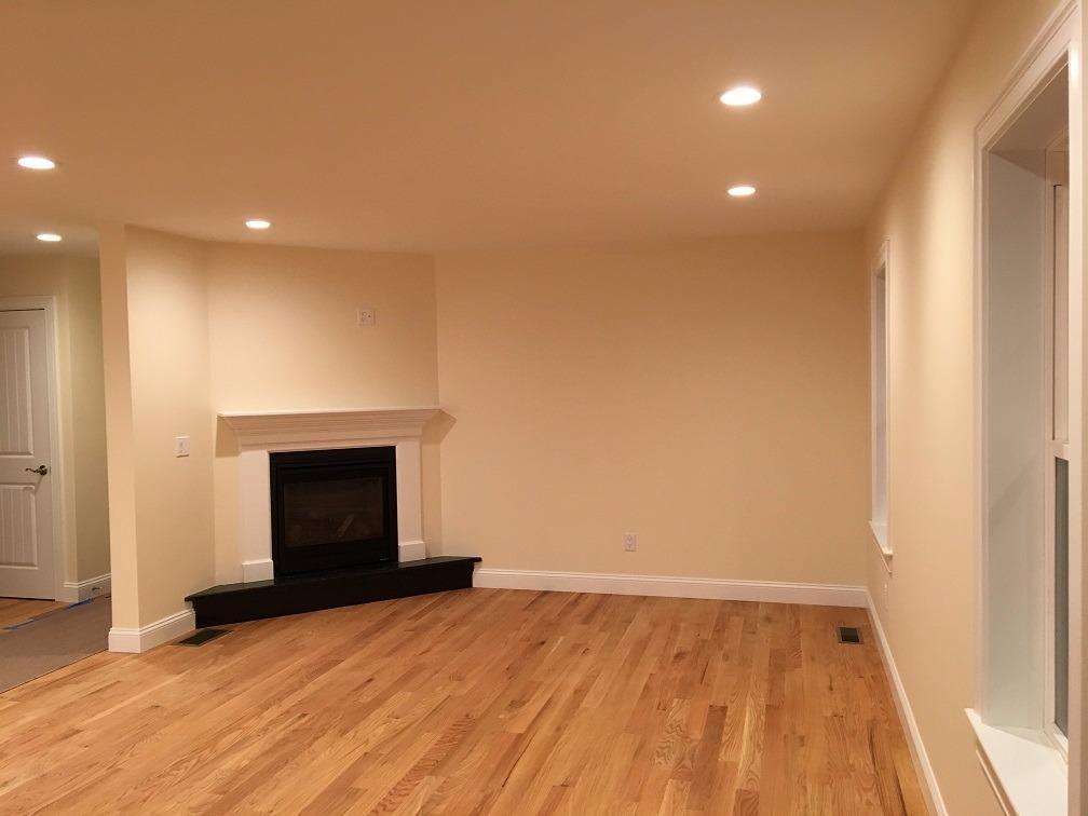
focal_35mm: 29
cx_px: 544
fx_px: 911
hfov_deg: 61.7
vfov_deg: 48.2
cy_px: 408
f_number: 2.2
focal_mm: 4.15
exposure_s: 1/30
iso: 100
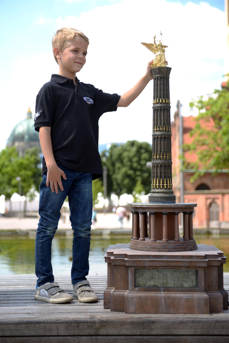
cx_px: 114
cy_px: 172
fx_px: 553
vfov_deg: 34.5
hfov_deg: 23.4
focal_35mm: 58
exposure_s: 1/400
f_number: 2.8
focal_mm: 58
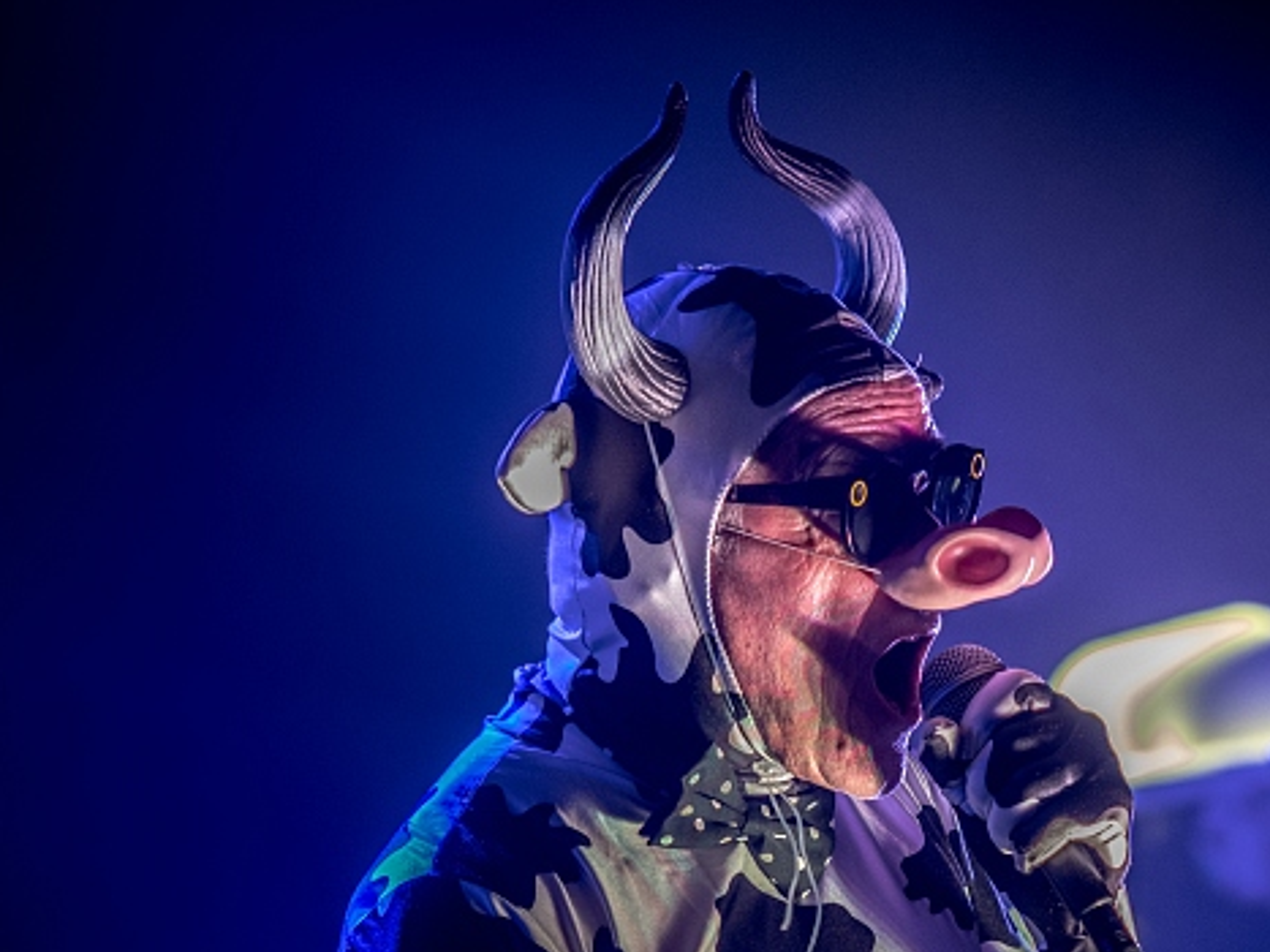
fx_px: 13058
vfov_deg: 4.2
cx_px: 916
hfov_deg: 5.6
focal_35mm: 356
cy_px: 626
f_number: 2.8
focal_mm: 160
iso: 1250
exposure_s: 1/80
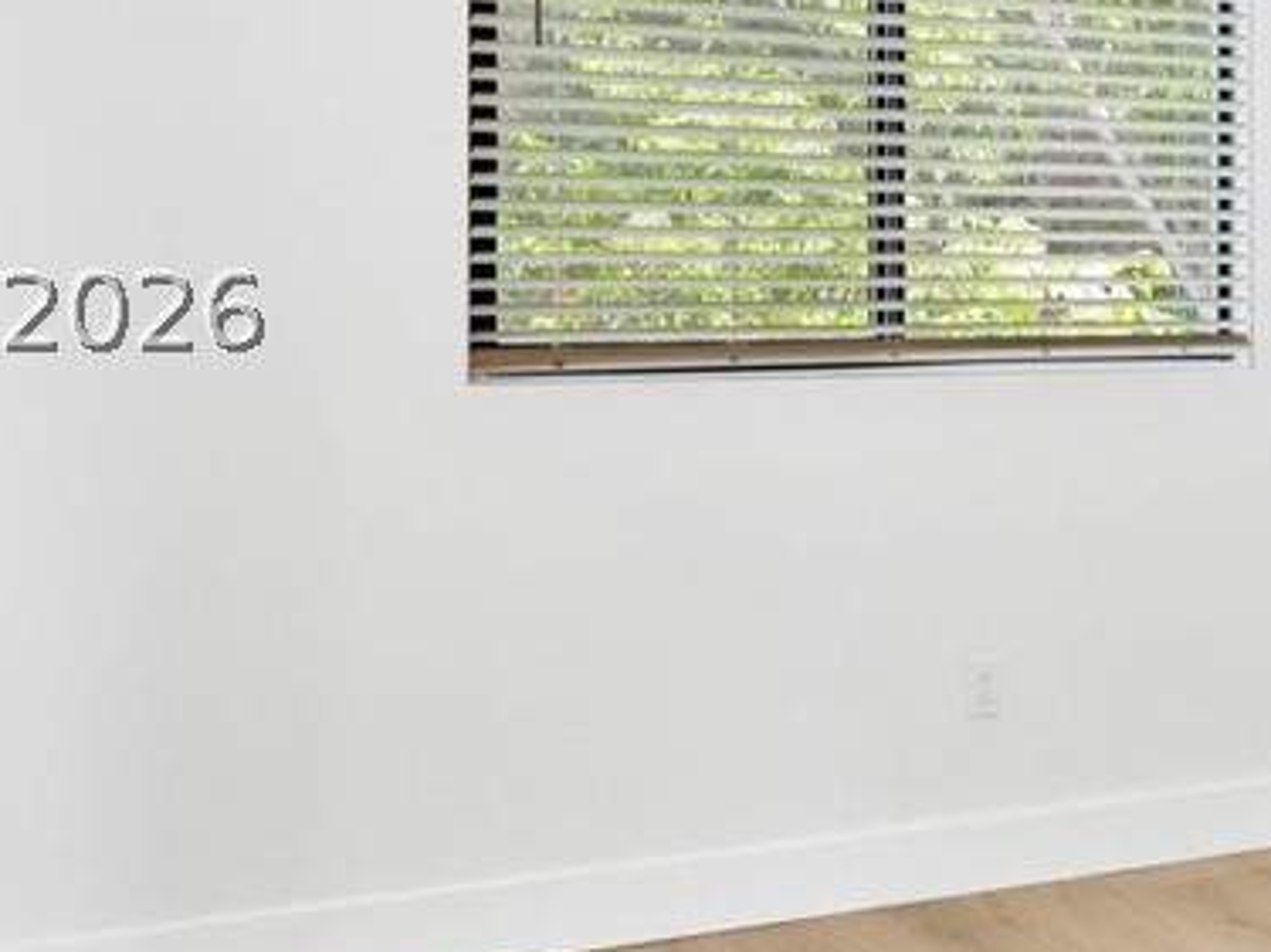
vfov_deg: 23.9
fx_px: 2239
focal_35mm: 61
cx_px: 1598
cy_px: 303
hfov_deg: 27.2
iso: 200
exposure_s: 1/1.67
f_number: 8
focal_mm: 14
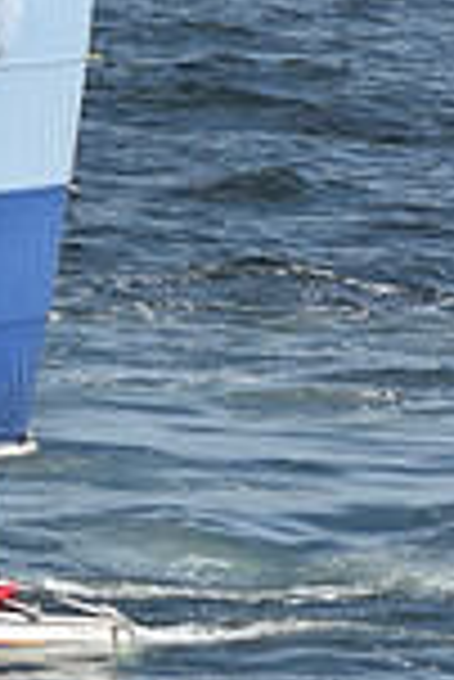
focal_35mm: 471
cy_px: -113
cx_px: -344
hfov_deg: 2.9
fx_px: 8889
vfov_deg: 4.4
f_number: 11
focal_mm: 82
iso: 400
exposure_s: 1/1000
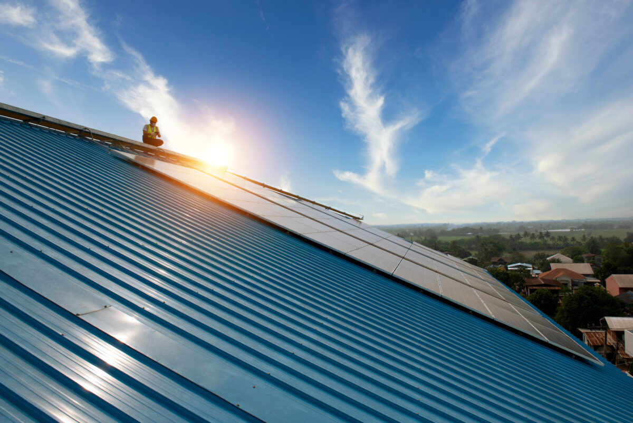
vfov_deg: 53.2
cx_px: 316
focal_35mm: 24
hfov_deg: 73.7
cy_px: 212
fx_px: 422
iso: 250
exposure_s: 1/640
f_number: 11
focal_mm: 24
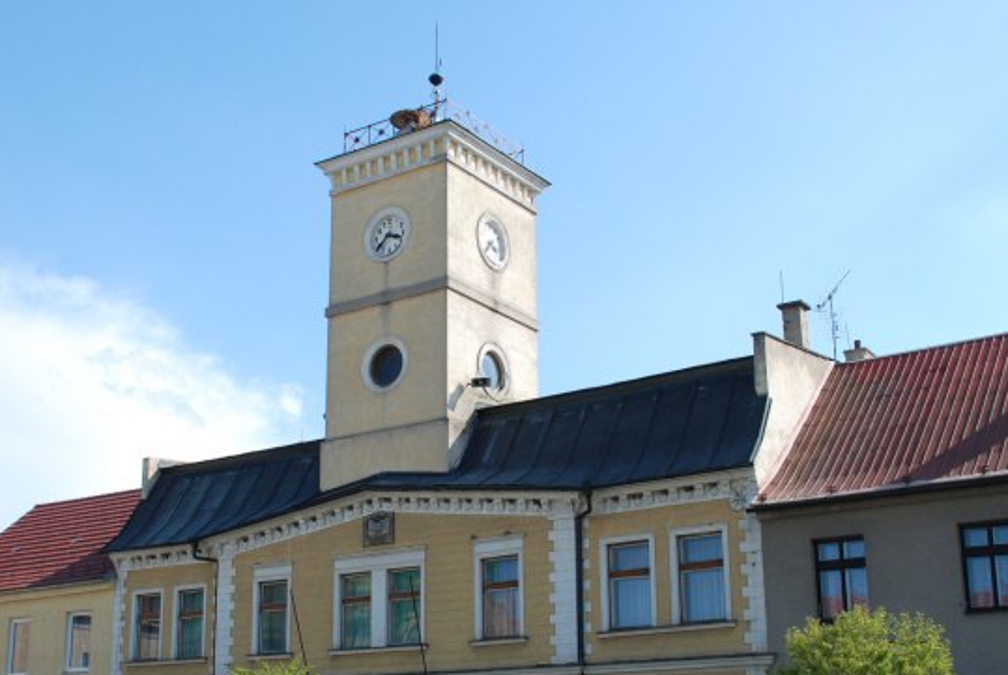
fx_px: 1374
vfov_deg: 27.5
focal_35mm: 49
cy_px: 439
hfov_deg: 40.3
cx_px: 462
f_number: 9
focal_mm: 22
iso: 200
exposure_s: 1/320
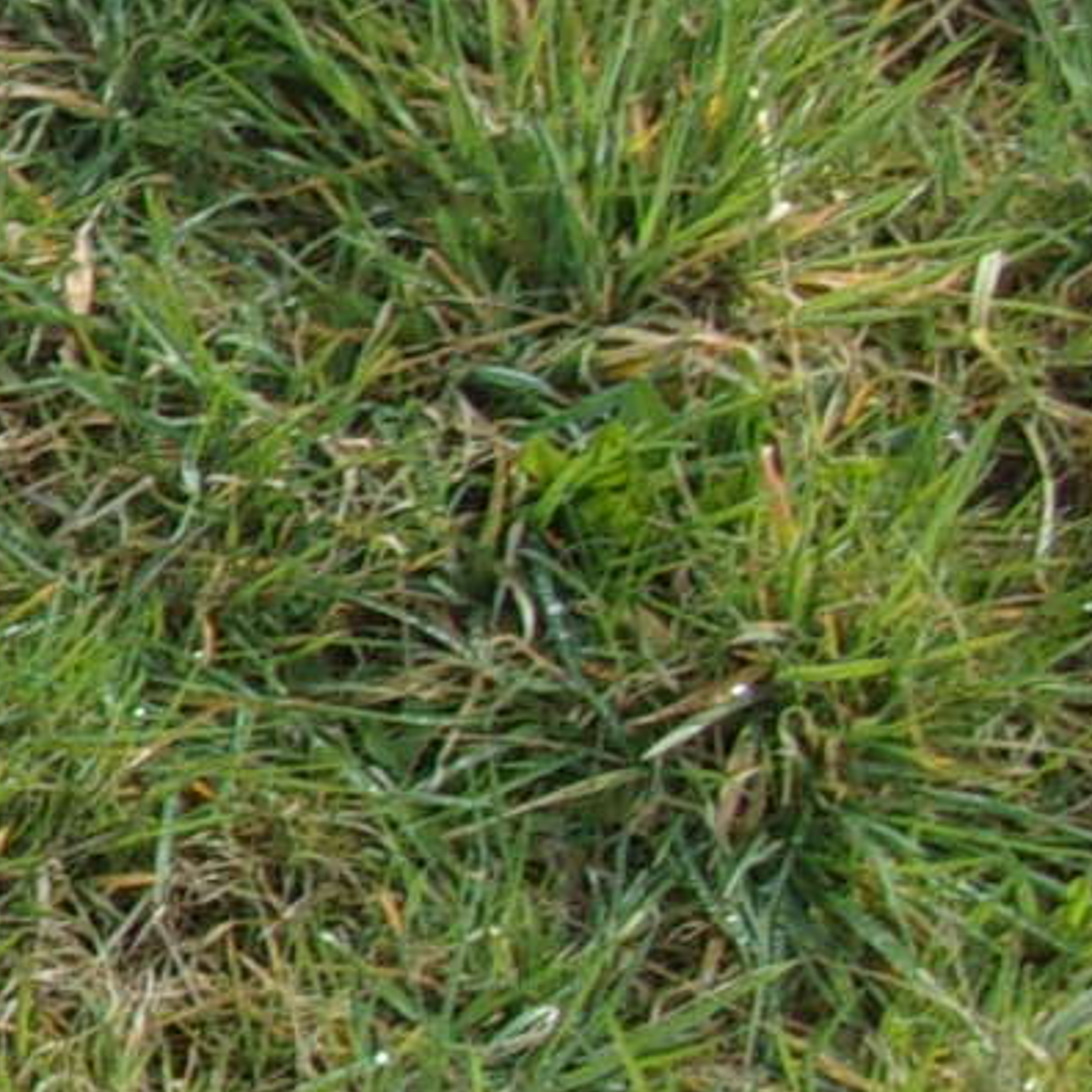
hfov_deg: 8.7
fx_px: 5782
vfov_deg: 10.8
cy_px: 427
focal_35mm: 162
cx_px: -2286
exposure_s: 1/210
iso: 80
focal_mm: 5.1
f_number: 3.9
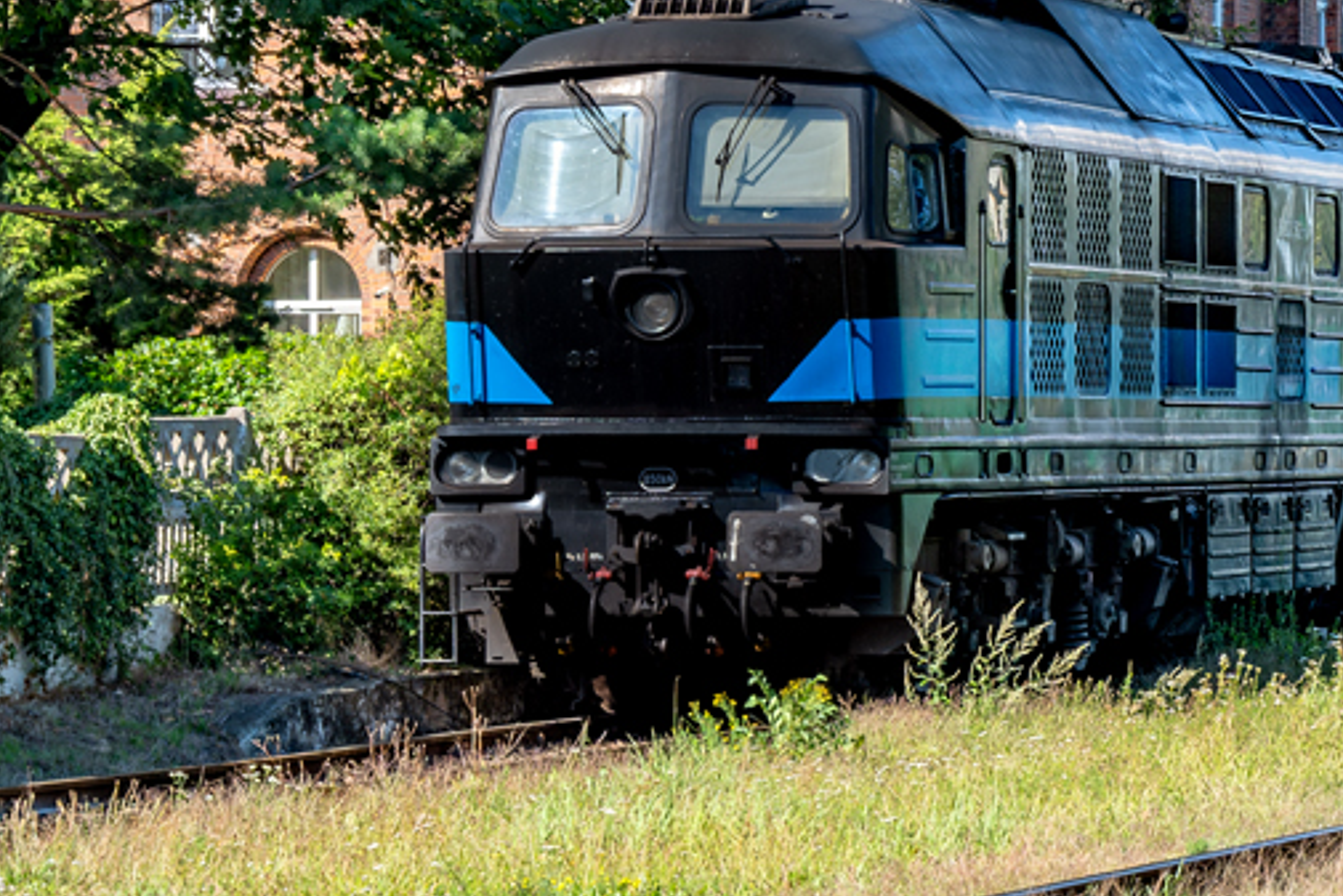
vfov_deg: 7.2
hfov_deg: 10.5
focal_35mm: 190
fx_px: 7090
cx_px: 1893
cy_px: -12
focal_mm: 60
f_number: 9
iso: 160
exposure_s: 1/250
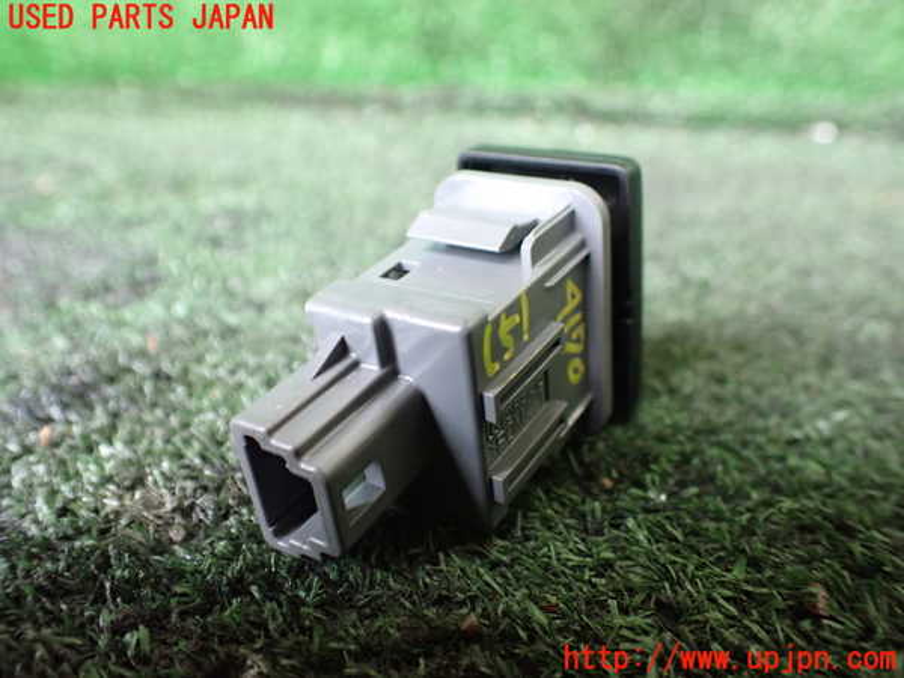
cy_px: 339
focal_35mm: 30
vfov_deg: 46.8
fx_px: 783
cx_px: 452
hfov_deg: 60.0
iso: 800
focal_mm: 5.4
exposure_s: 1/125
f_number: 2.3
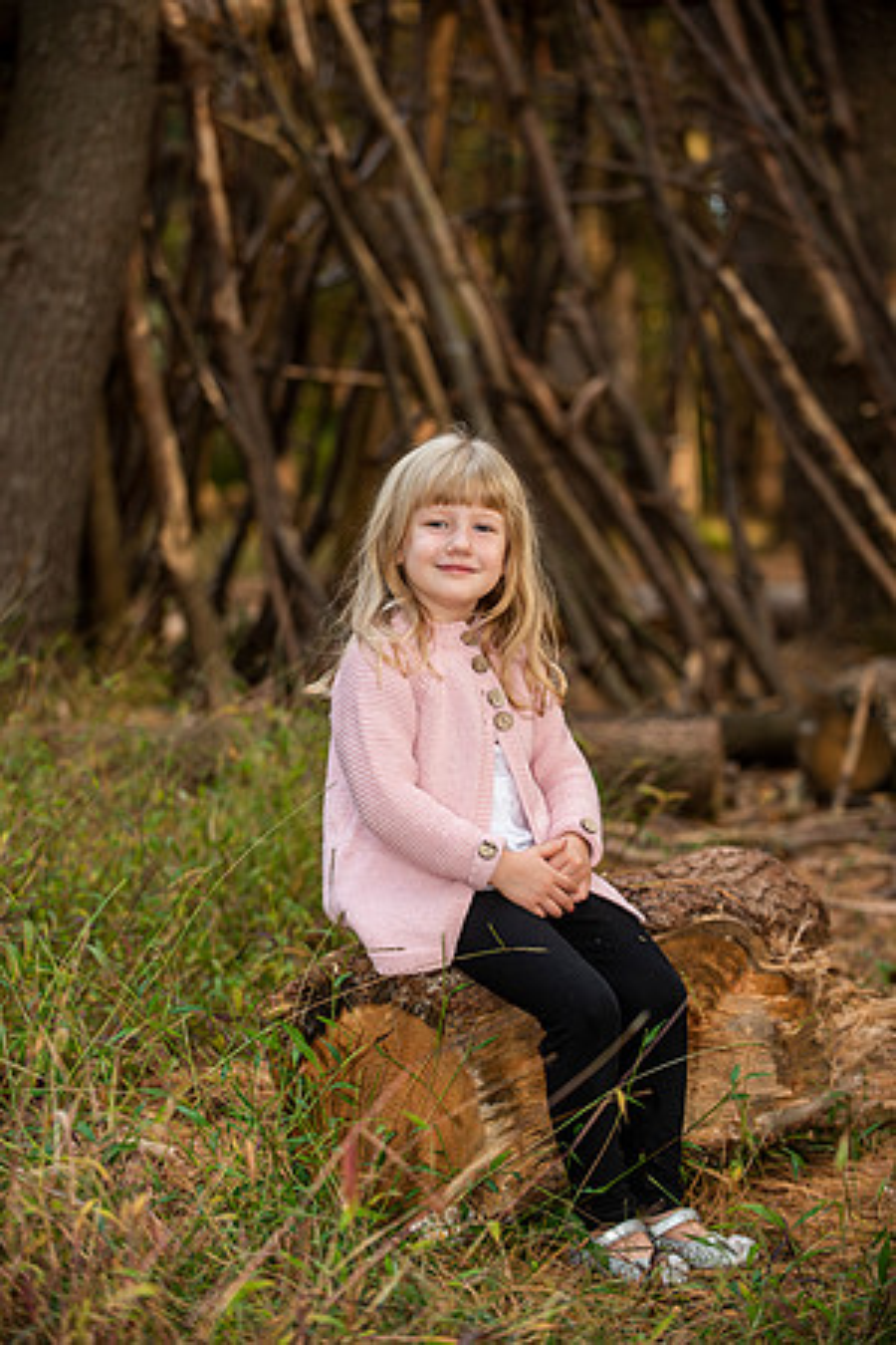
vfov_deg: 20.8
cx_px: 448
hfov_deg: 14.0
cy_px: 672
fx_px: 3658
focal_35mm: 98
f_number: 3.5
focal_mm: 98
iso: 250
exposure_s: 1/60
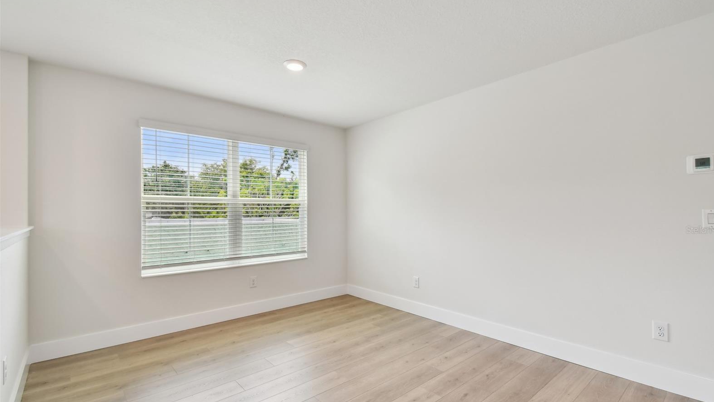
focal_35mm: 16
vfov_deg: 66.8
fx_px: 303
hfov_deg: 99.4
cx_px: 363
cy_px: 230
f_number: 7.1
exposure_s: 1/50
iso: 100
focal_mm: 10
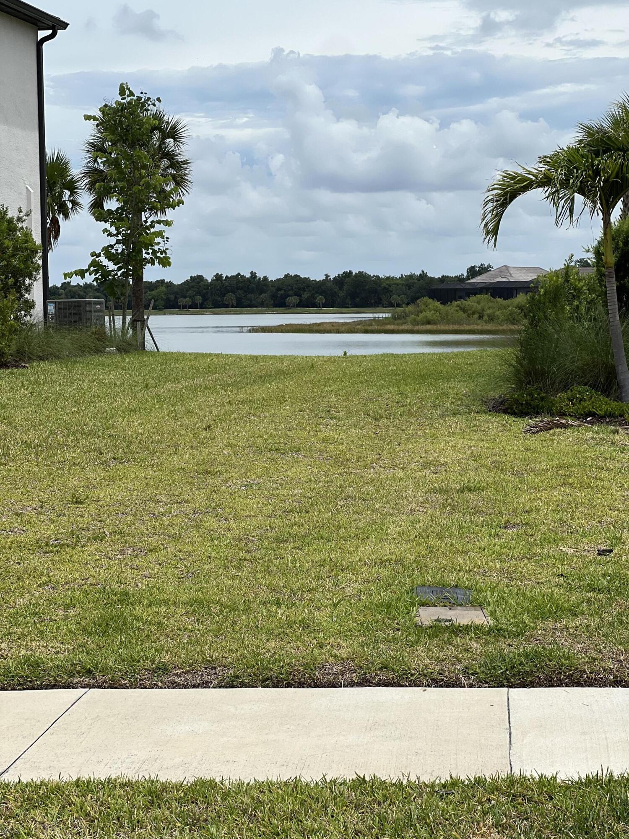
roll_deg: +1.4
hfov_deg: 19.1
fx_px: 1866
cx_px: 314
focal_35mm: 77
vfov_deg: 25.3
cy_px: 420
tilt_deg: -2.1
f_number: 2.8
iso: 32
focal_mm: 9
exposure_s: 1/1325
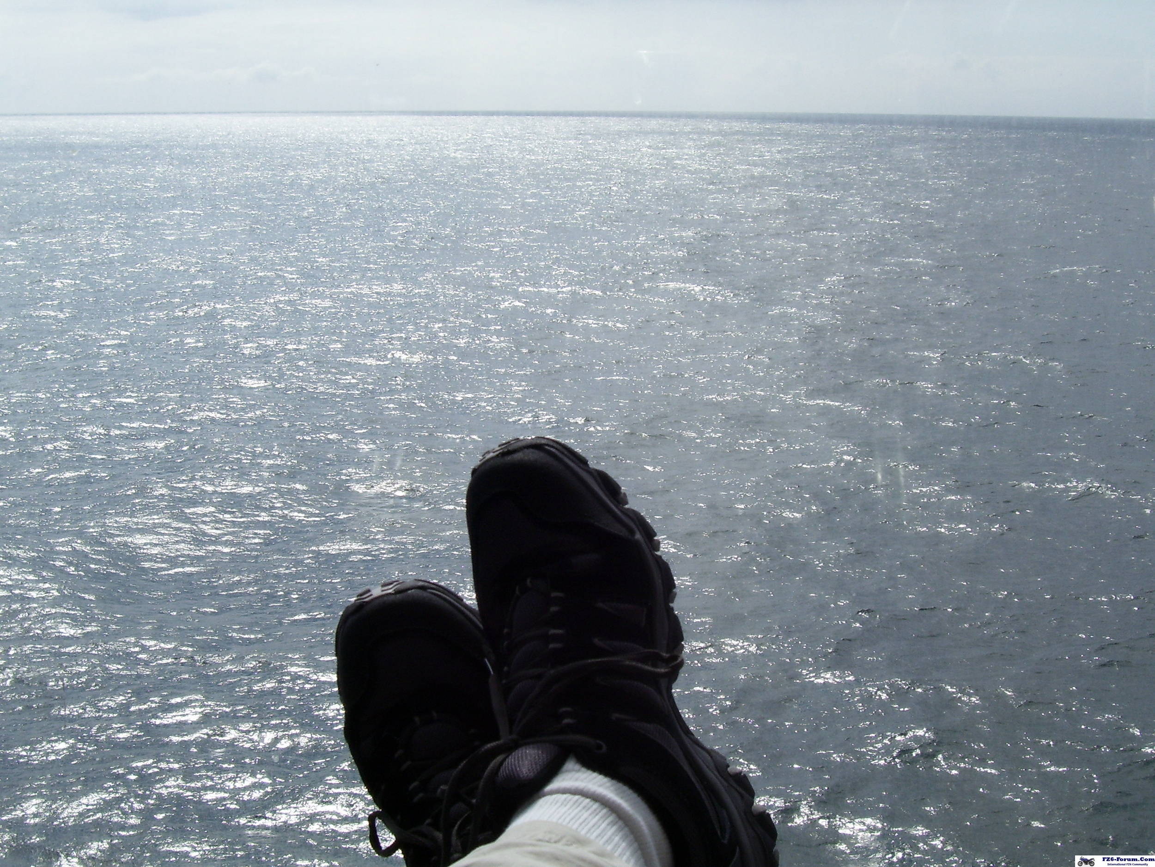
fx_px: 1768
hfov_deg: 36.2
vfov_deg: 27.5
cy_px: 434
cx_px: 578
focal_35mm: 53
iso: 80
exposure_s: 1/750
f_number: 5.6
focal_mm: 8.6
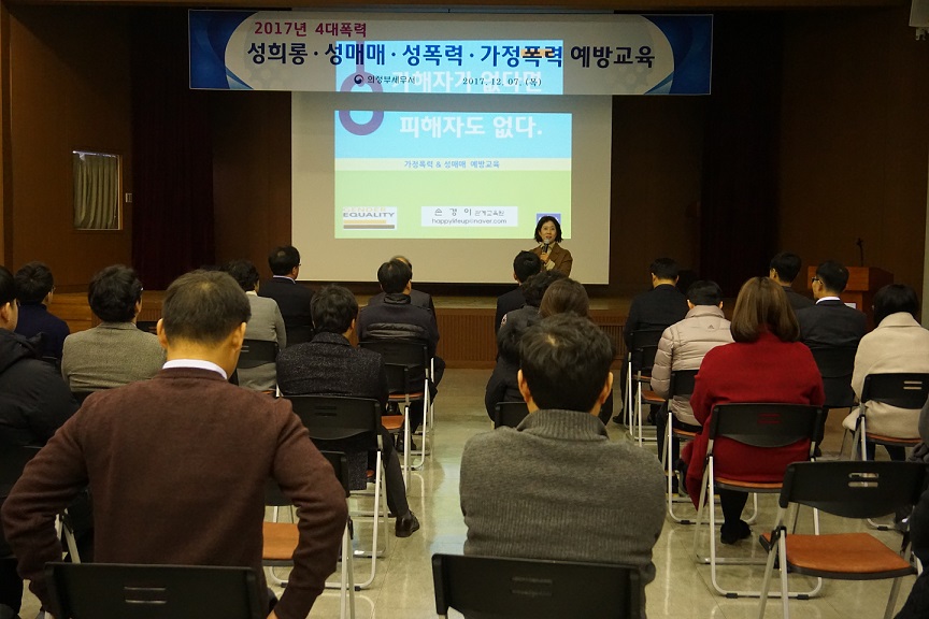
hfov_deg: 46.4
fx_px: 1084
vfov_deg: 31.9
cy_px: 310
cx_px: 464
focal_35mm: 42
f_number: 4.5
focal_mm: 28
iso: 3200
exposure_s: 1/160
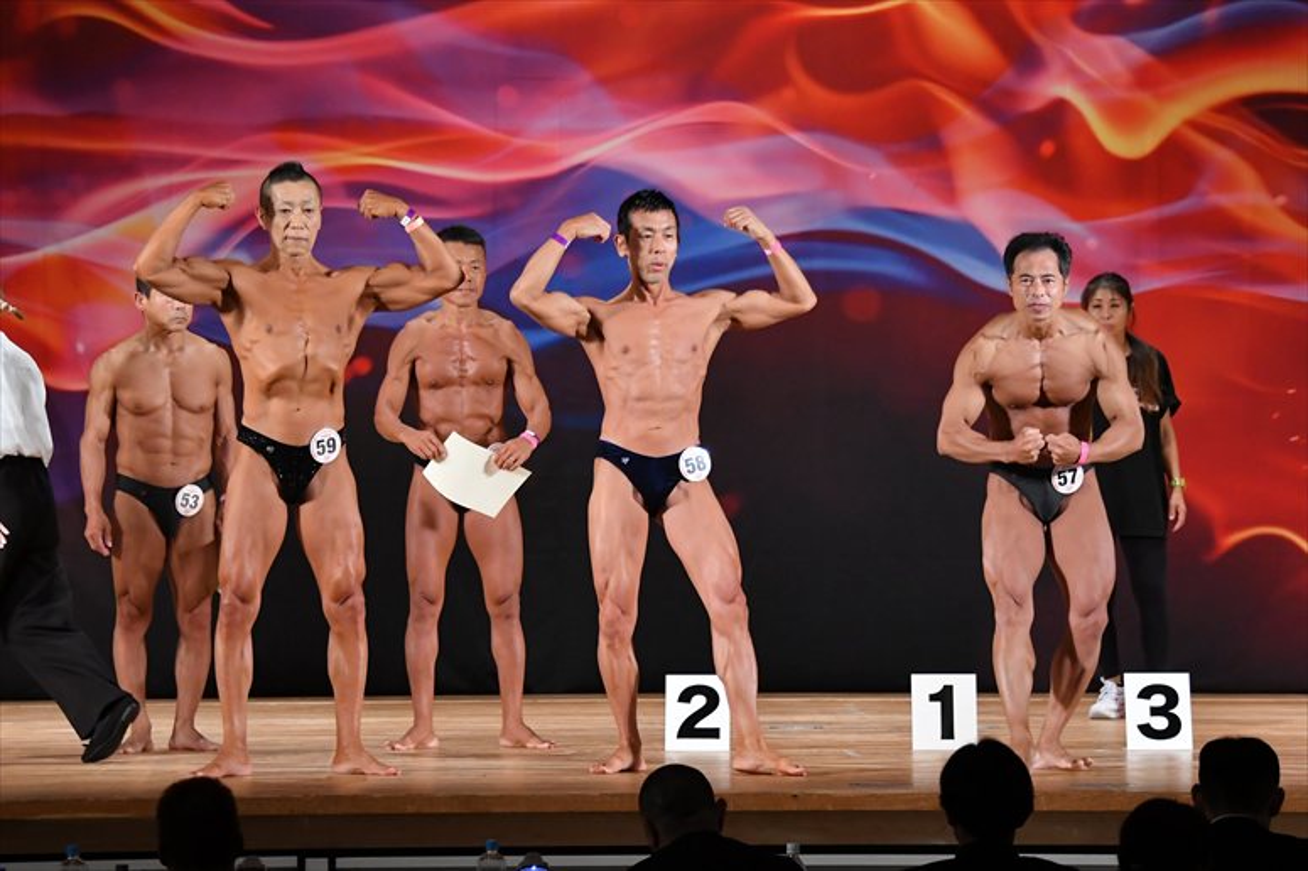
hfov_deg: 11.8
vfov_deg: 7.9
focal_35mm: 174
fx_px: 6319
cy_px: 436
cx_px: 654
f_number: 5.6
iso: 3200
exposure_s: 1/400
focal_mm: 116
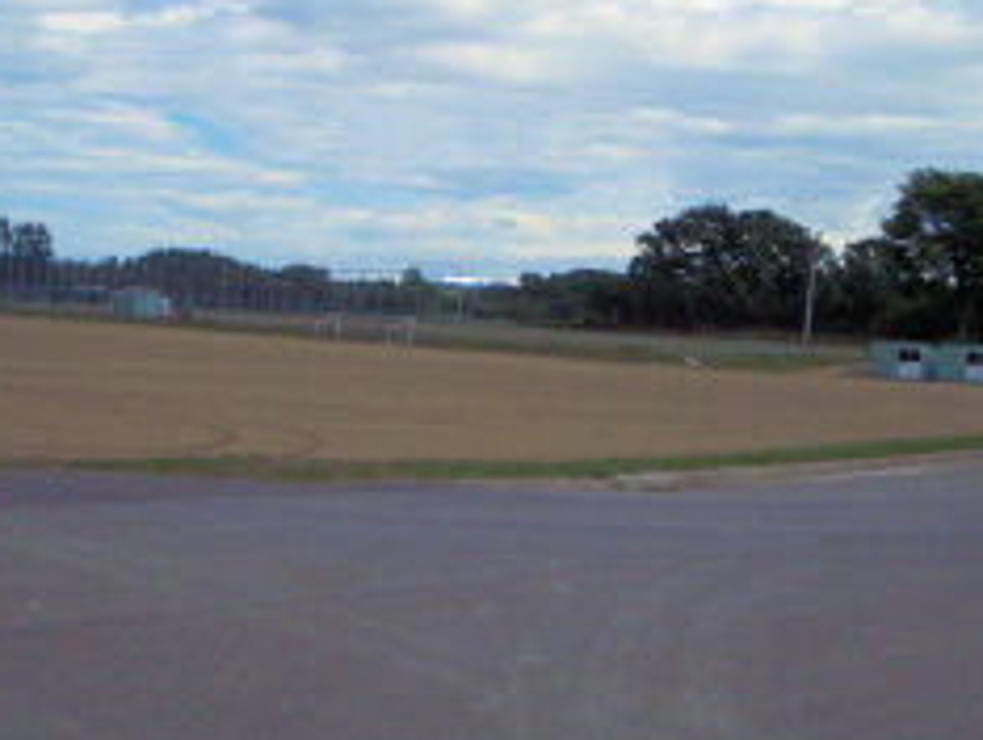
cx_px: 496
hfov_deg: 30.7
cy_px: 183
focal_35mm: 63
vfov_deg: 23.1
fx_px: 1791
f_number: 4.3
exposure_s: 1/2000
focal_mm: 5.8
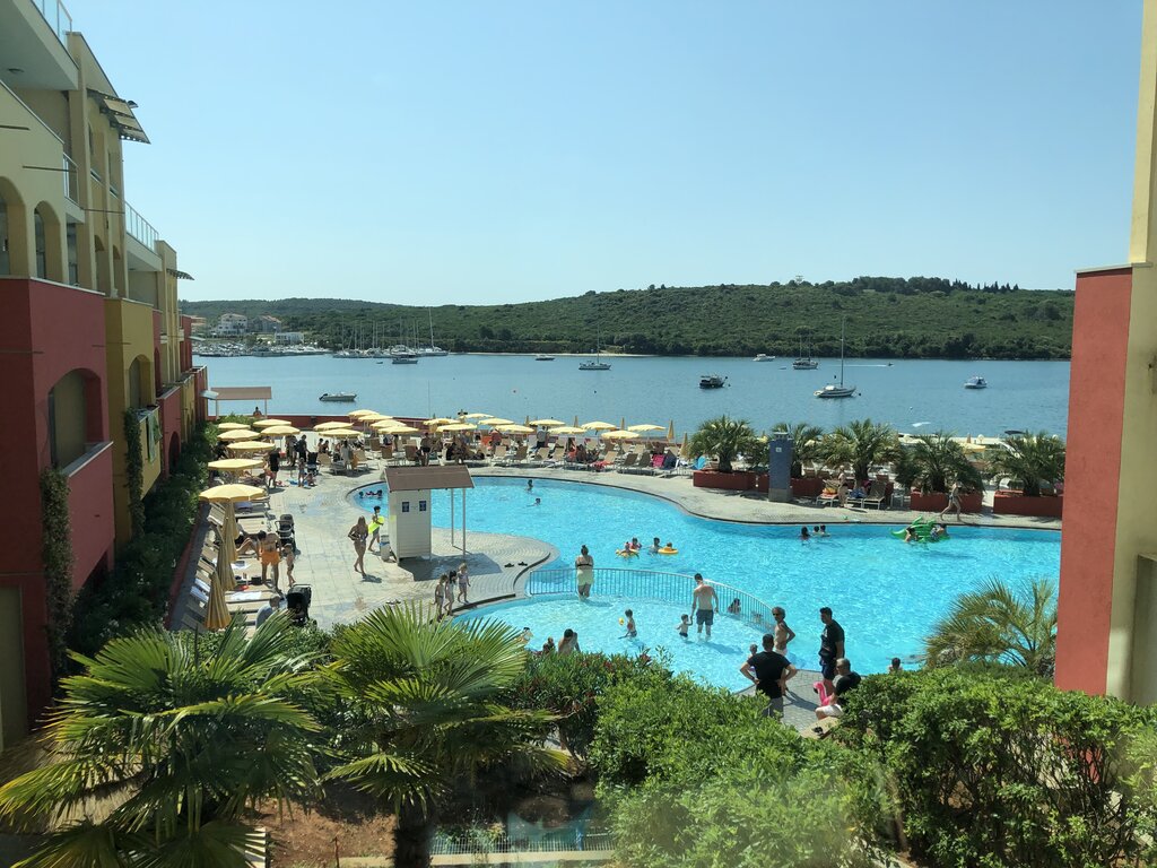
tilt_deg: -6.3
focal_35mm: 28
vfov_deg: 49.7
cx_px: 578
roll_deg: -0.1
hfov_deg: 63.4
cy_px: 434
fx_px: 936
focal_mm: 4
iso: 20
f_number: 1.8
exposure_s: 1/1779
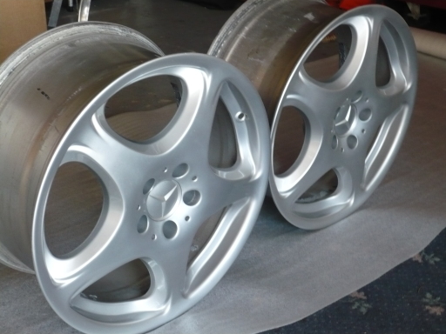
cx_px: 223
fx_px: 709
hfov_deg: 34.9
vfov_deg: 26.6
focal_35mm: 55
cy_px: 167
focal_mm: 9.1
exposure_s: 1/30
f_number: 3.5
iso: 250
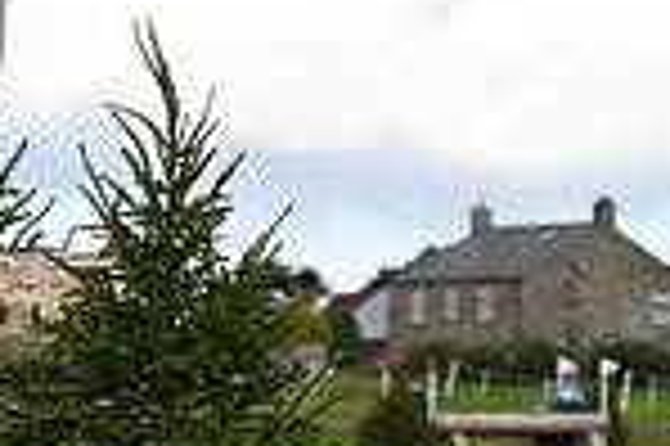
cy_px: -61
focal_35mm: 436
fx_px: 8105
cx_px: -513
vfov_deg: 3.1
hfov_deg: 4.7
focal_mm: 112
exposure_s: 1/1250
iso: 280
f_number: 4.5
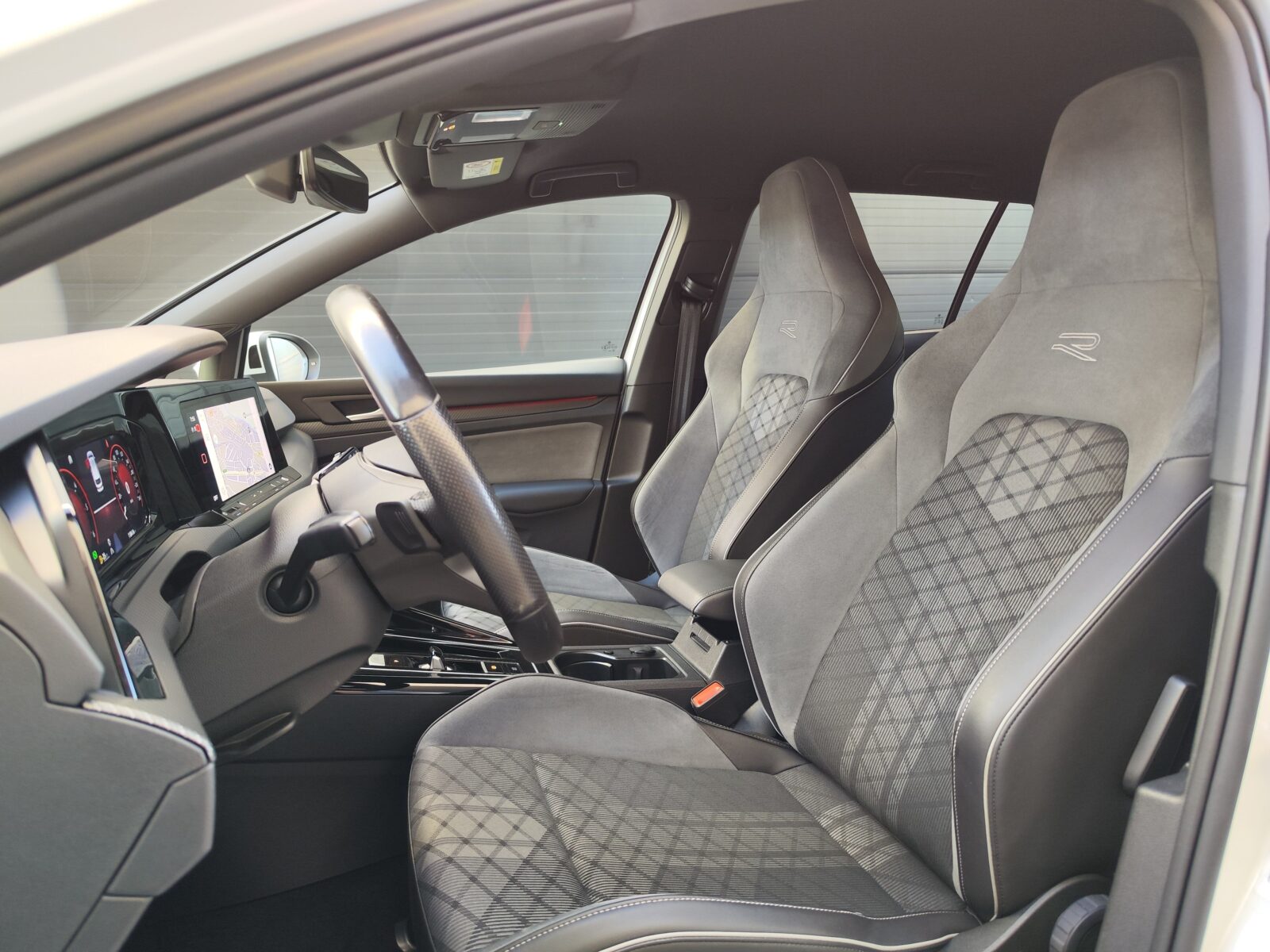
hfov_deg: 73.9
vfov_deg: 58.9
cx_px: 635
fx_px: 844
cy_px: 476
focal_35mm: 23
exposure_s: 1/100
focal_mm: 7.01
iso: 551
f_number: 1.69
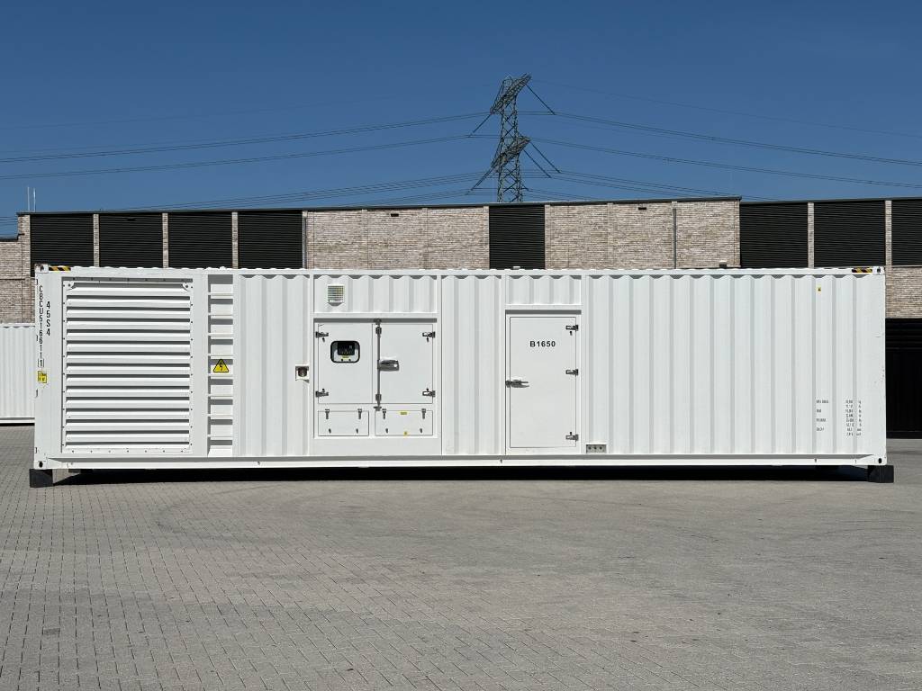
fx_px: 1278
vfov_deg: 30.3
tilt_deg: +0.6
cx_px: 461
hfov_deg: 39.7
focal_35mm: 48
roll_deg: +0.1
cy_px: 346
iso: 50
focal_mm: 6.76
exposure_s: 1/16129
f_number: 1.78
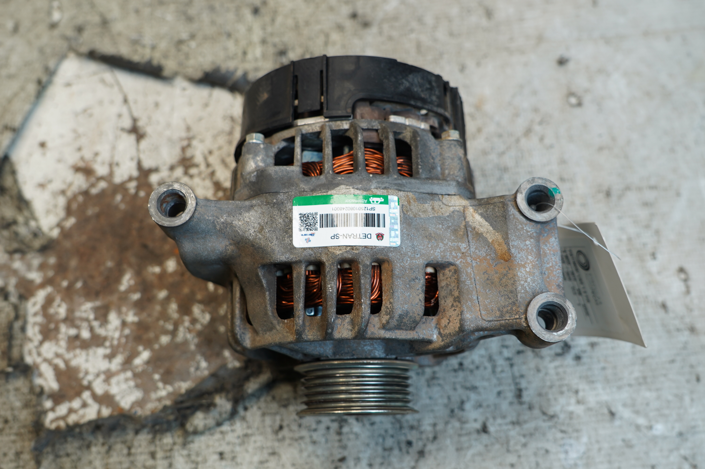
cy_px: 234
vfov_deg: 38.8
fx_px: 665
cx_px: 352
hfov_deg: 55.8
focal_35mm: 34
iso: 160
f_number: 4
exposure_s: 1/60
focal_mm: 23
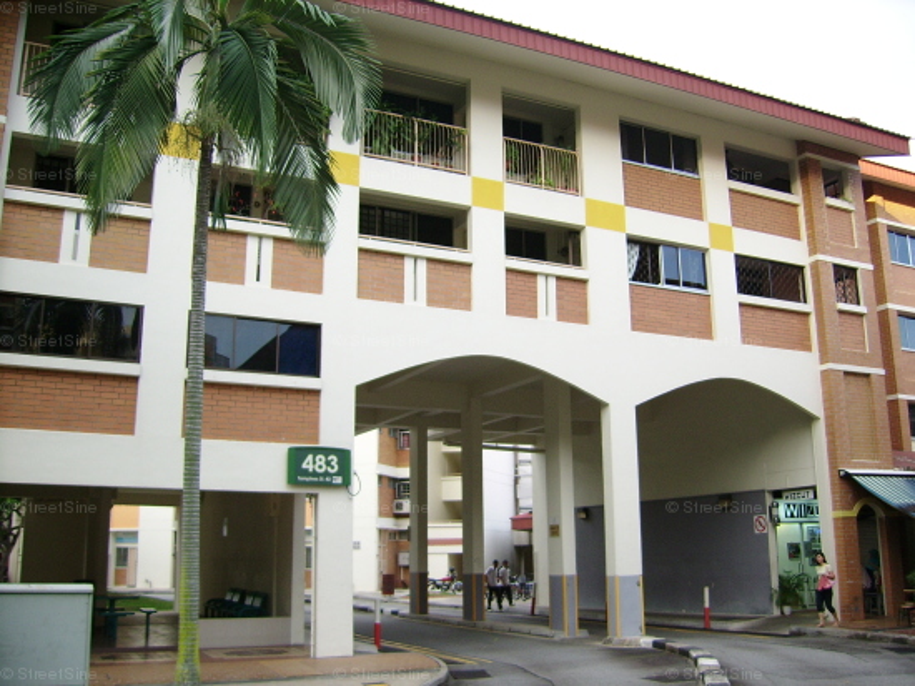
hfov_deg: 52.6
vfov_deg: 40.7
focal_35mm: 35
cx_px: 458
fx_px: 925
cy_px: 343
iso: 100
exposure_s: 1/78
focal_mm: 5.95
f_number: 2.8
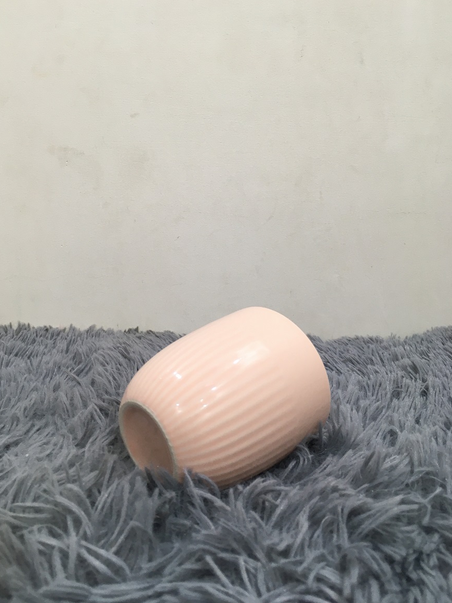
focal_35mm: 30
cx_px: 222
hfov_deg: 46.8
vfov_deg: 60.0
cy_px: 294
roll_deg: -0.3
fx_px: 522
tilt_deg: -9.8
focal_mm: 4.15
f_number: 2.2
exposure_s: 1/33
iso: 80
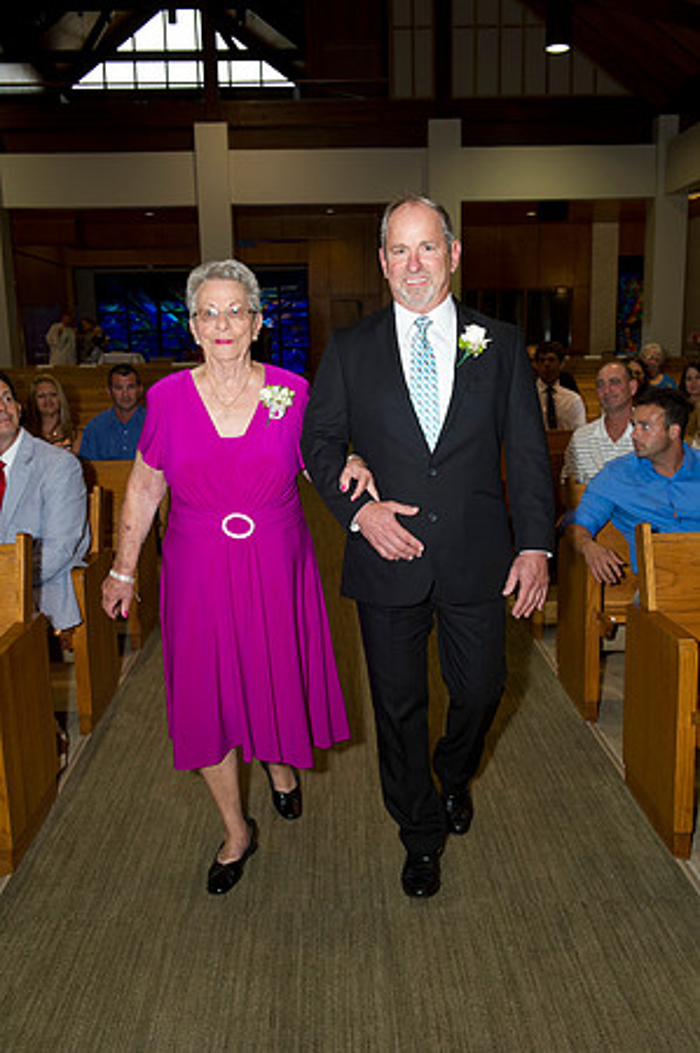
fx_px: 935
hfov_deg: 41.0
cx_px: 350
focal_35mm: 32
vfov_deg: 58.8
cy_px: 526
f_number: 6.3
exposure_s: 1/100
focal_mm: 32
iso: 1600
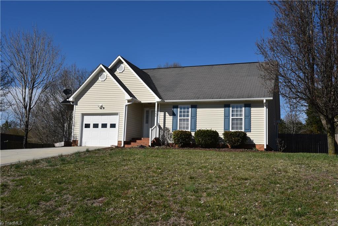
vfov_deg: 35.1
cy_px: 113
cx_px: 169
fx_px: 357
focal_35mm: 38
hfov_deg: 50.7
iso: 200
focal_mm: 38
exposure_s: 1/500
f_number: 11
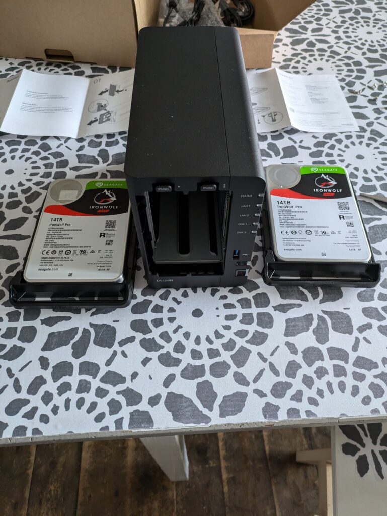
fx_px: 372
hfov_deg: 54.9
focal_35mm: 25
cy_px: 258
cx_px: 194
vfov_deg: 69.4
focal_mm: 5.43
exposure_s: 1/33.3
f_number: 1.89
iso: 199
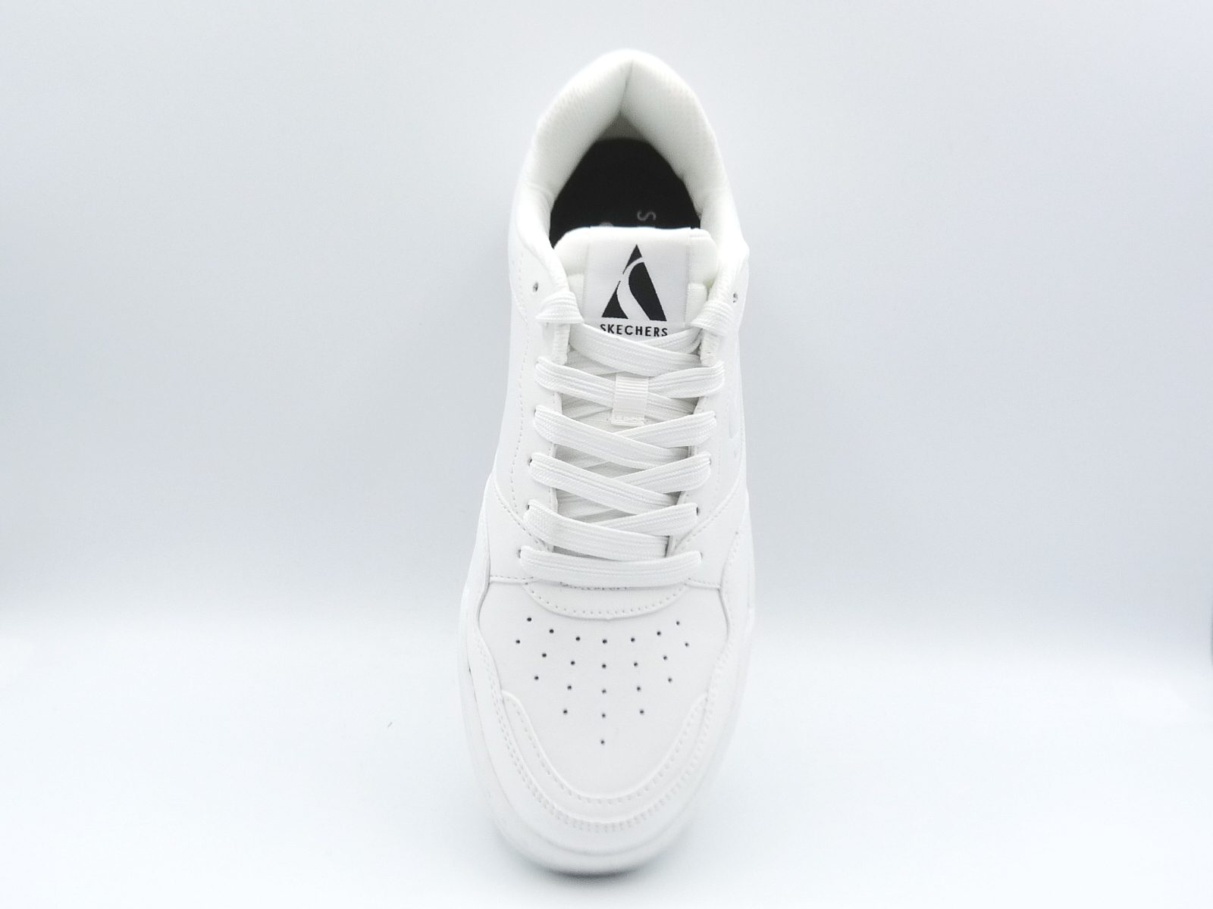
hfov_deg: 49.0
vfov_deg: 37.7
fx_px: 1332
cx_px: 606
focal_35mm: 38
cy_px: 454
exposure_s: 1/250
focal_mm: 4.8
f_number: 4
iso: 100
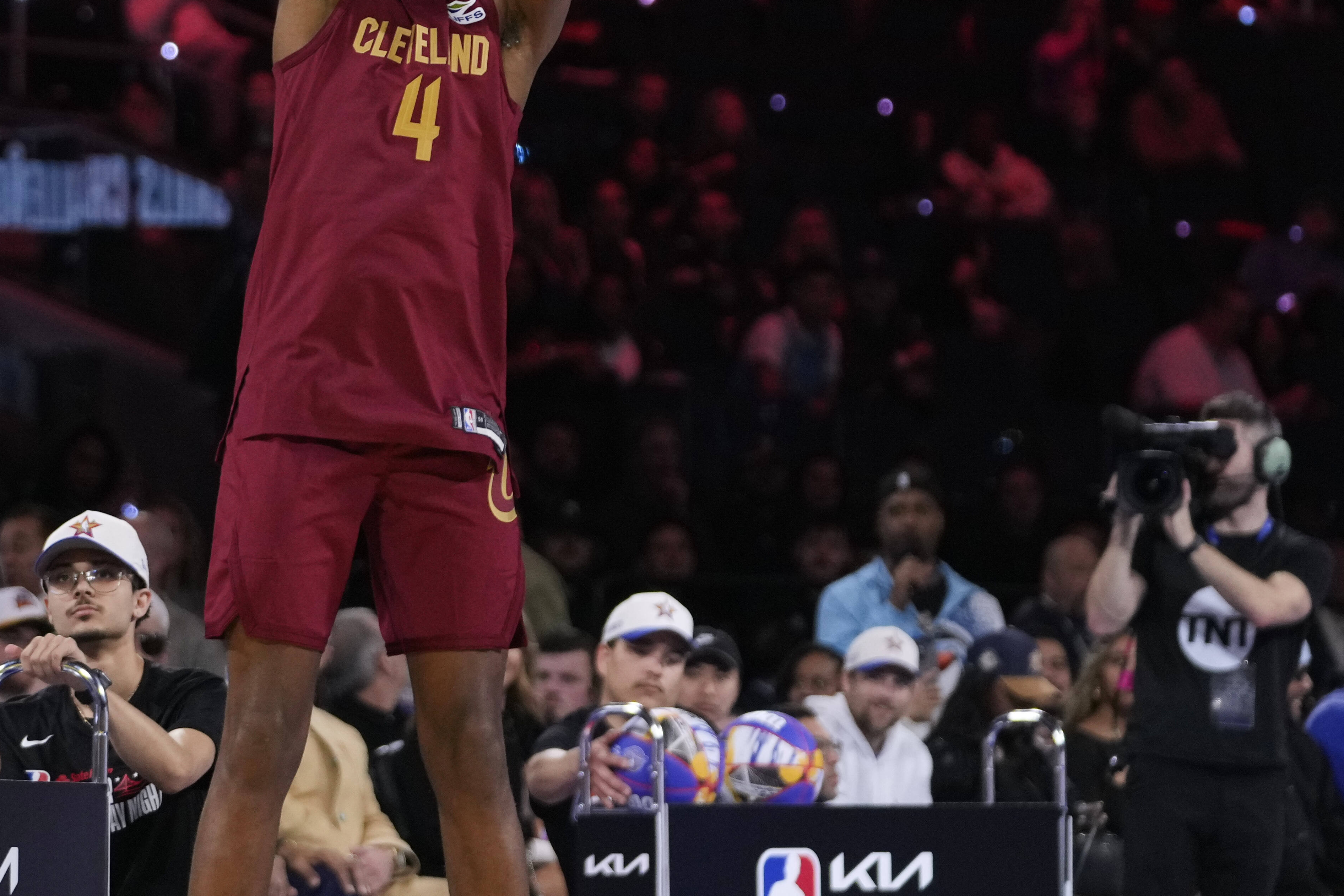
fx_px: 9632
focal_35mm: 258
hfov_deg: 8.0
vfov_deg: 5.3
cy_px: 325
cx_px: 280
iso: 2500
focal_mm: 113
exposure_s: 1/1600
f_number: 2.8
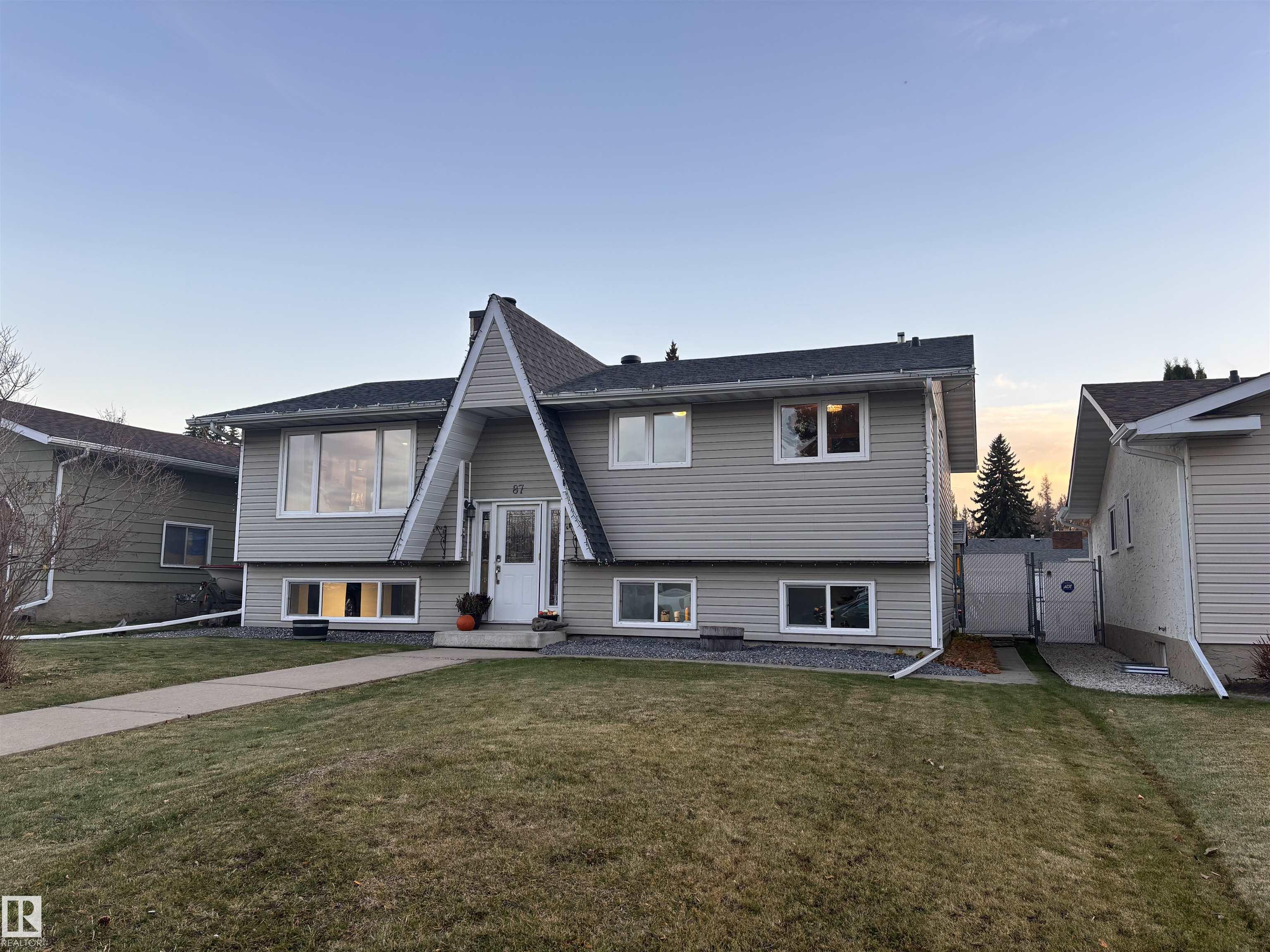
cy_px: 476
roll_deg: -0.3
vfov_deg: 53.1
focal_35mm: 26
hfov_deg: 67.3
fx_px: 954
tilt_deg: +6.4
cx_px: 635
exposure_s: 1/159
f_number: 1.6
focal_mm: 5.96
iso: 40
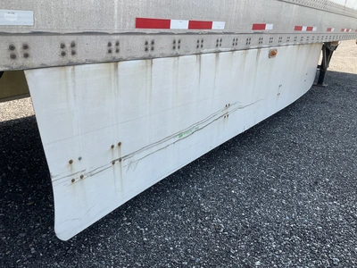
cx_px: 178
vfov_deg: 48.2
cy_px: 134
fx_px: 299
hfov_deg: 61.7
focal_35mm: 29
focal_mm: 3
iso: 25
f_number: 1.8
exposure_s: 1/574
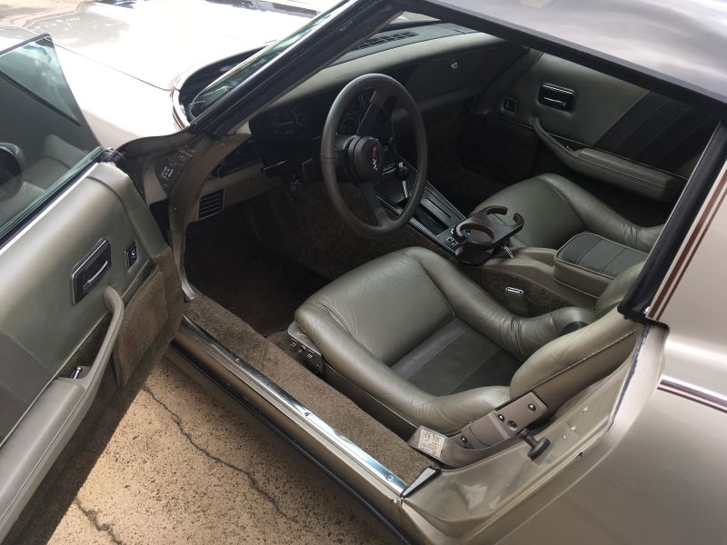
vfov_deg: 48.2
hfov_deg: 61.7
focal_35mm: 29
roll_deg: -2.4
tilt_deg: -33.6
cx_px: 364
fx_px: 609
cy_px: 272
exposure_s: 1/172
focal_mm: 4.15
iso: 25
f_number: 2.2
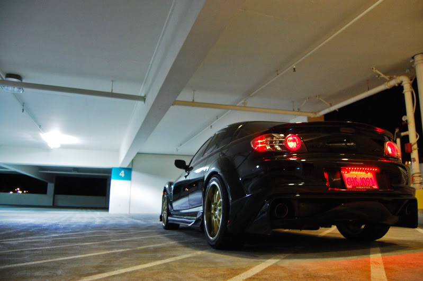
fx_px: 317
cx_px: 212
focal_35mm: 27
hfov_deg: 67.4
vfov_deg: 47.8
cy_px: 140
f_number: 3.5
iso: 800
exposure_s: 1/10
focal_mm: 18
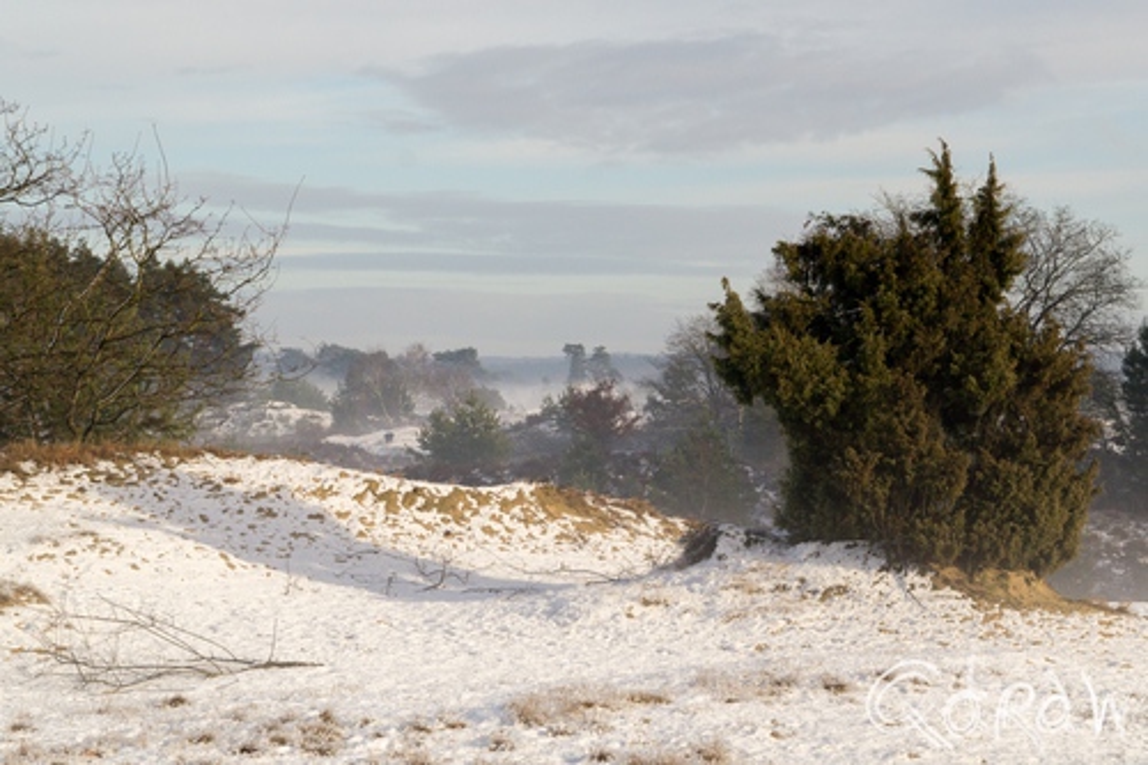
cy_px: 382
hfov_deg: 22.6
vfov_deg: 15.2
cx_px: 574
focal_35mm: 90
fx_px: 2869
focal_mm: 60
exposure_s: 1/640
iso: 400
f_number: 10
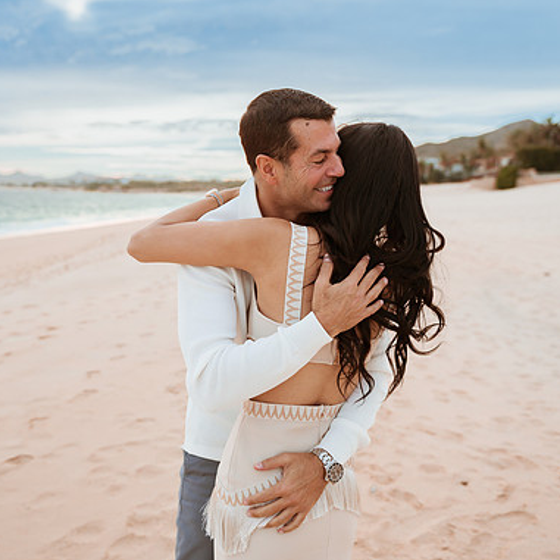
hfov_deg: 44.8
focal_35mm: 37
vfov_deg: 44.9
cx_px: 243
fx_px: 677
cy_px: 279
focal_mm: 28
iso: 250
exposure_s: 1/4000
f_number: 2.8
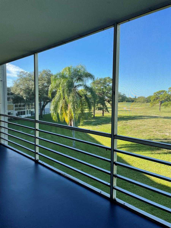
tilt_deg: -5.8
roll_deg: -0.5
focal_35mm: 26
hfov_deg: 53.1
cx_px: 86
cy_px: 114
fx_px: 171
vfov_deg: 67.3
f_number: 1.6
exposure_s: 1/868
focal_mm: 4.2
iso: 32
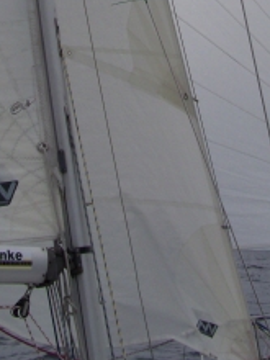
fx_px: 957
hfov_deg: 16.0
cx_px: 182
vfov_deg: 20.3
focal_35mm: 92
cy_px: -40
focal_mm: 6.3
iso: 64
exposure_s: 1/640
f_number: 5.6
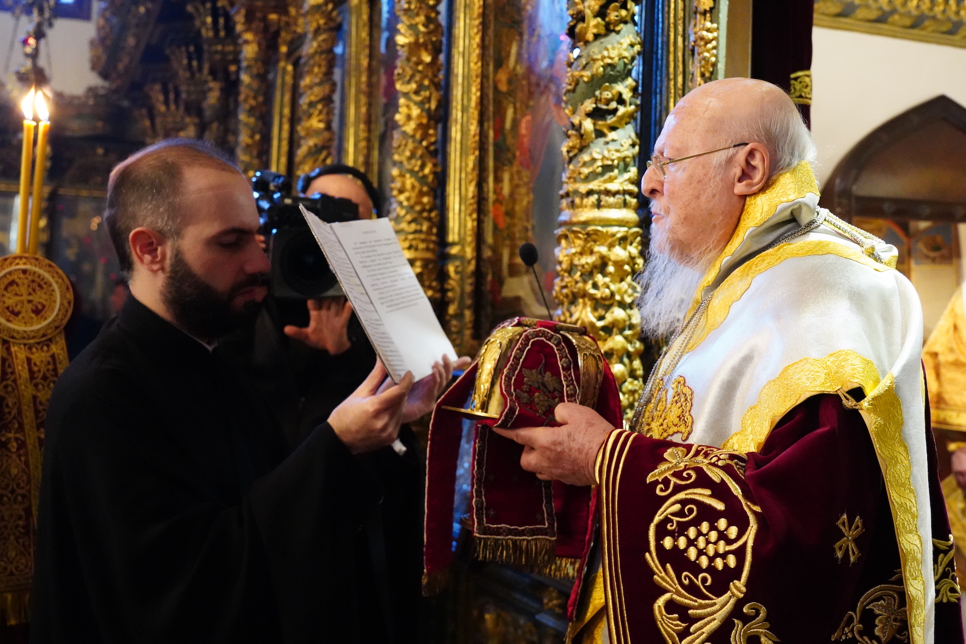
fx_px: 1020
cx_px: 483
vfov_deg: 35.1
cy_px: 322
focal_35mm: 38
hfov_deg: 50.7
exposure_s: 1/80
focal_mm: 38
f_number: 5.6
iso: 16000
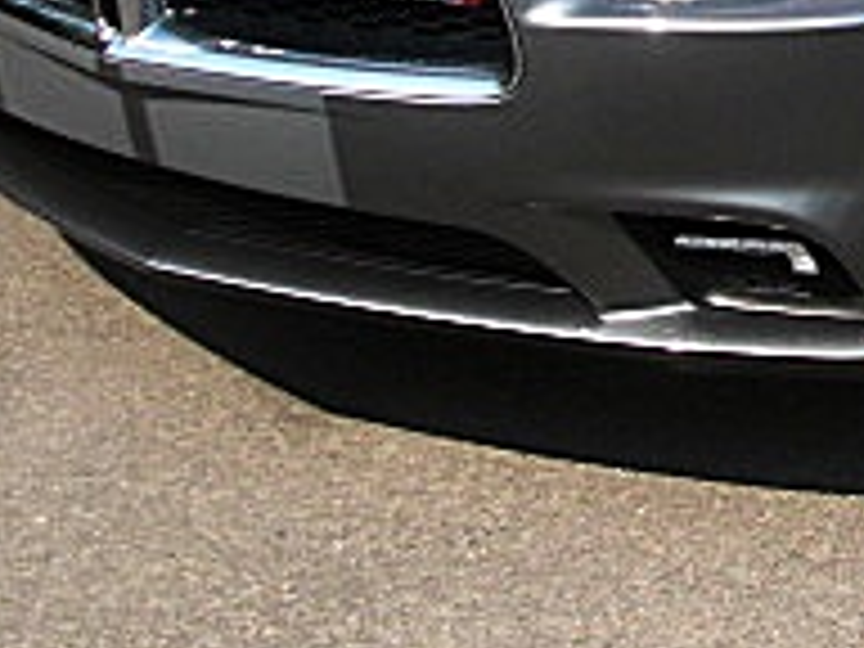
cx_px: 1148
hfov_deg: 15.6
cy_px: -194
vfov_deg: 12.0
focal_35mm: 120
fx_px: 2995
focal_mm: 6.3
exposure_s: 1/800
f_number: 2.8
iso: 50
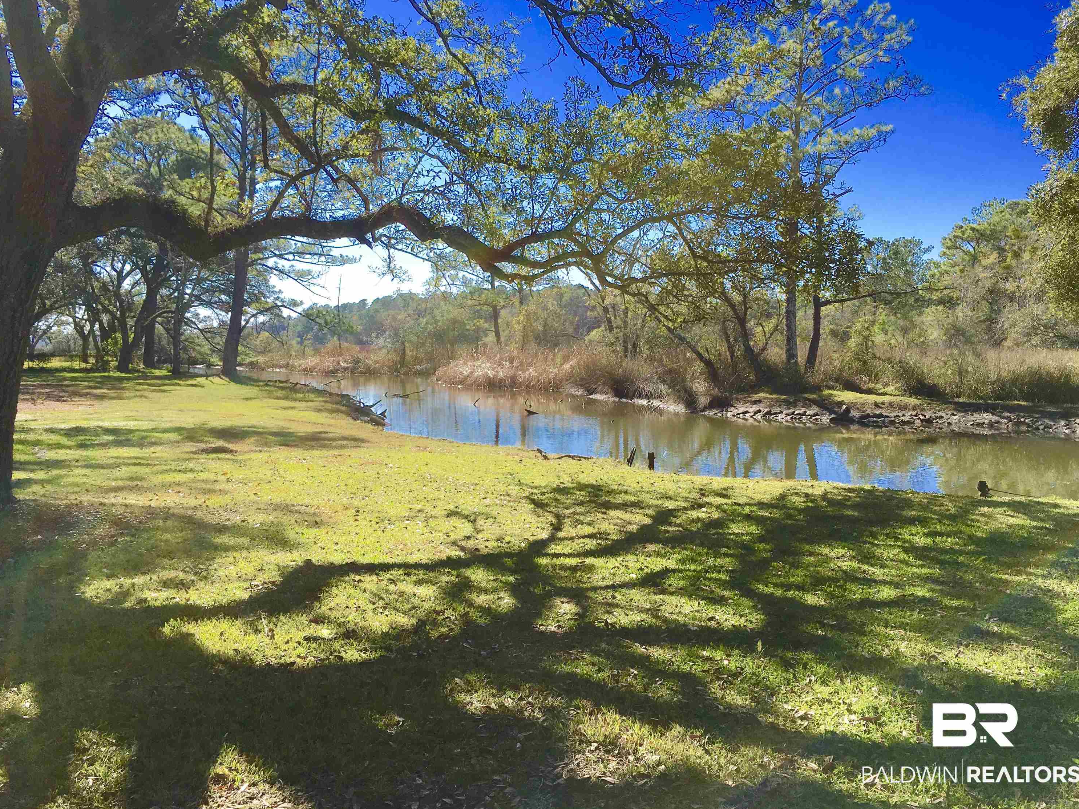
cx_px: 556
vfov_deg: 46.8
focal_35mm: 30
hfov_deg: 60.0
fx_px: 935
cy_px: 406
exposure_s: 1/1221
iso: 25
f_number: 2.2
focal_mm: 4.15
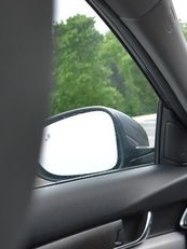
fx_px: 519
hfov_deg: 17.9
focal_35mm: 72
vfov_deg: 26.2
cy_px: 222
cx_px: 293
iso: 1400
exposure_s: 1/125
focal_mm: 18
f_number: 3.5
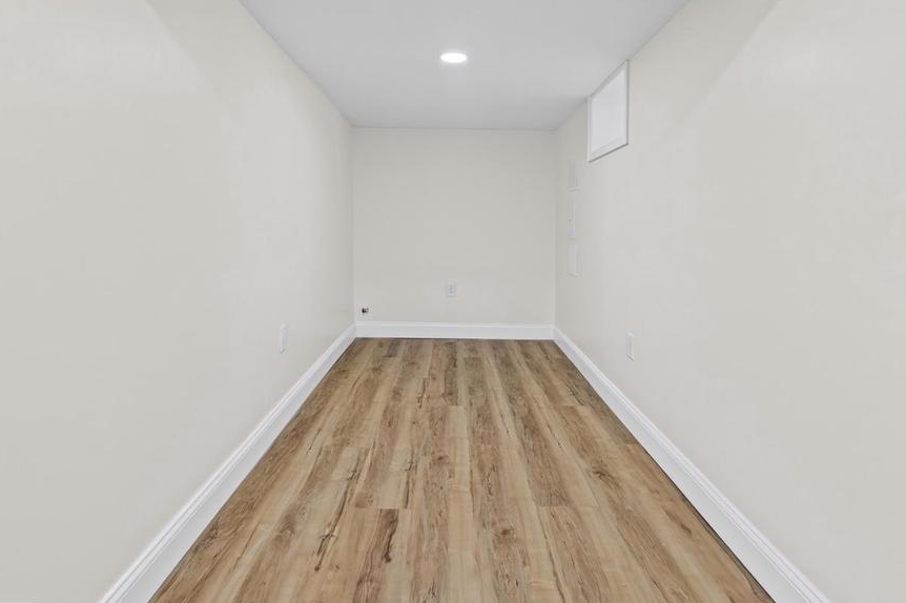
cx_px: 457
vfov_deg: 64.5
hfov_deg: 86.9
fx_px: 478
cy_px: 284
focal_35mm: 19
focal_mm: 16
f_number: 8
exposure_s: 1/20
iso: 1600
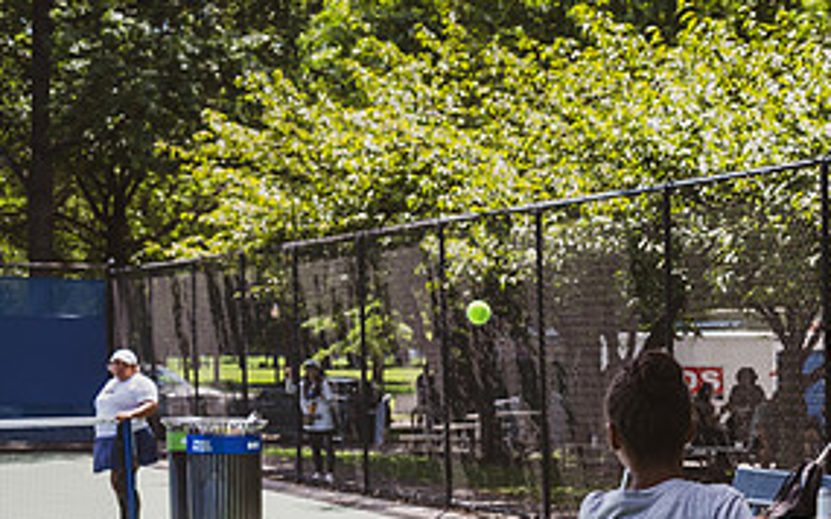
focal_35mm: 91
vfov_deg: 14.1
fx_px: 2061
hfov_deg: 21.9
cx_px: 850
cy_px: 520
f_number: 4
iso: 100
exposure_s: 1/640
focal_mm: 35
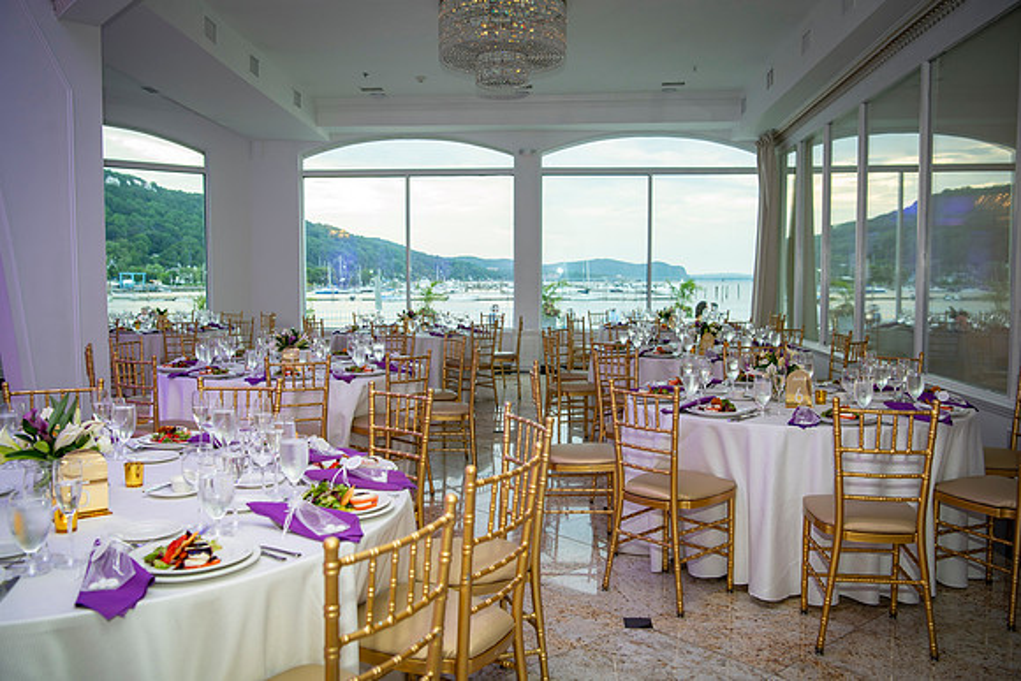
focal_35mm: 31
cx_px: 506
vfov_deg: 42.2
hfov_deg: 60.1
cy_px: 337
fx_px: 882
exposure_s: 1/60
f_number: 4
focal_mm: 30
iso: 400
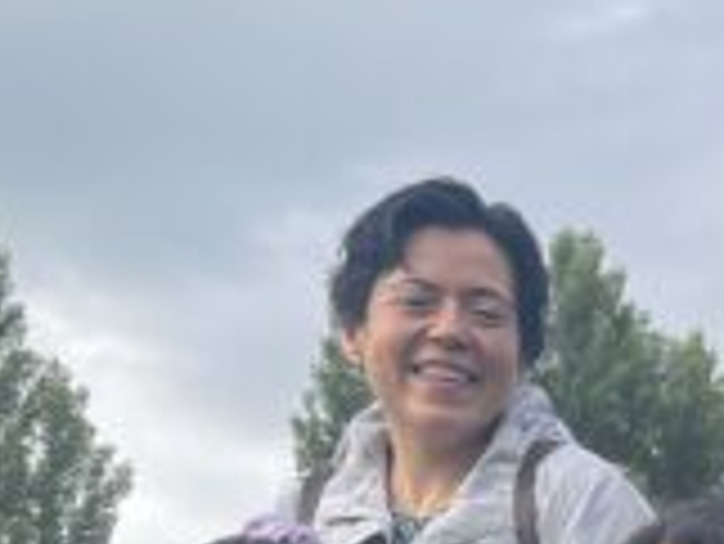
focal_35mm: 124
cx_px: 1061
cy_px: 1173
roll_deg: +1.2
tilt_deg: -2.7
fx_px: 2595
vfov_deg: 10.7
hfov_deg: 14.8
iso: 50
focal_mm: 5.1
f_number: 1.6
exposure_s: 1/1212
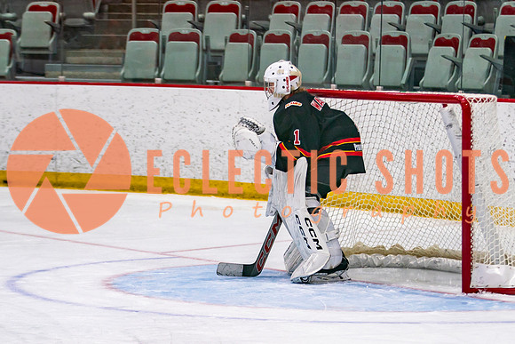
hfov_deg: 10.2
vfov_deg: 6.8
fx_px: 2881
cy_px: 264
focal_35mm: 201
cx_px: 274
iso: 500
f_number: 2.8
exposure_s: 1/640
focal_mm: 102
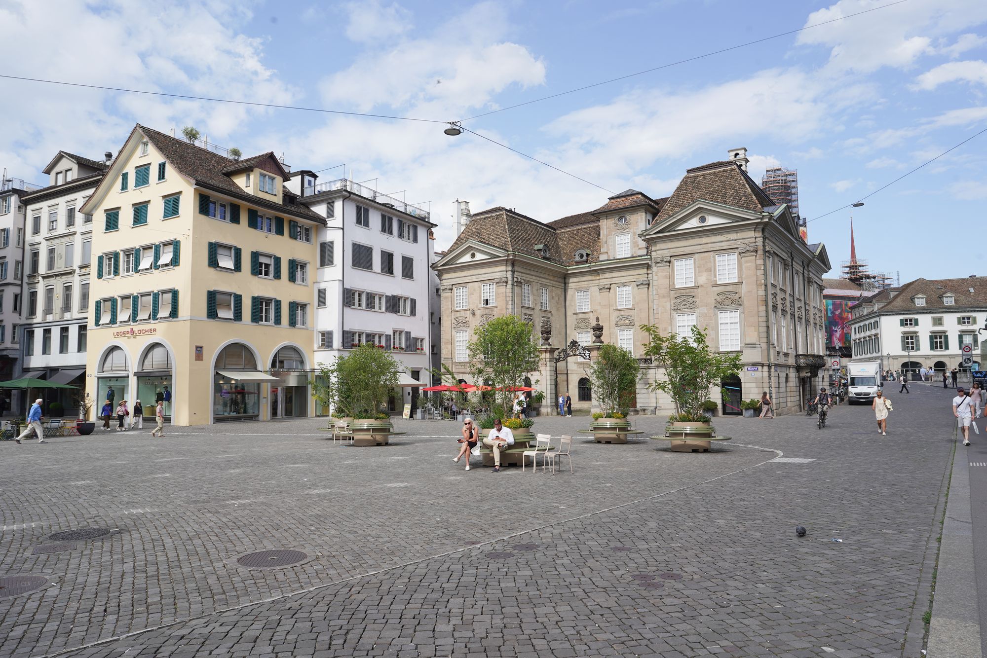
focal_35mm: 24
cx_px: 494
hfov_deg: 73.7
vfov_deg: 53.1
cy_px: 329
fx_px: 658
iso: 100
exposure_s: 1/100
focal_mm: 24
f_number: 13
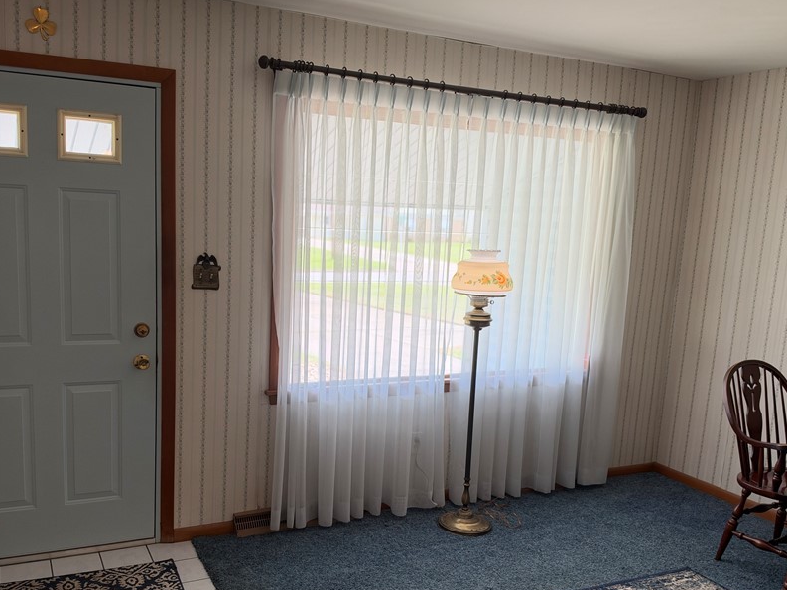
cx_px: 358
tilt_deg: -9.7
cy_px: 345
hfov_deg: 58.3
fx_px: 705
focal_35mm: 31
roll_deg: -2.8
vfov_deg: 45.3
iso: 125
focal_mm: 6.93
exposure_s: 1/121
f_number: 1.8
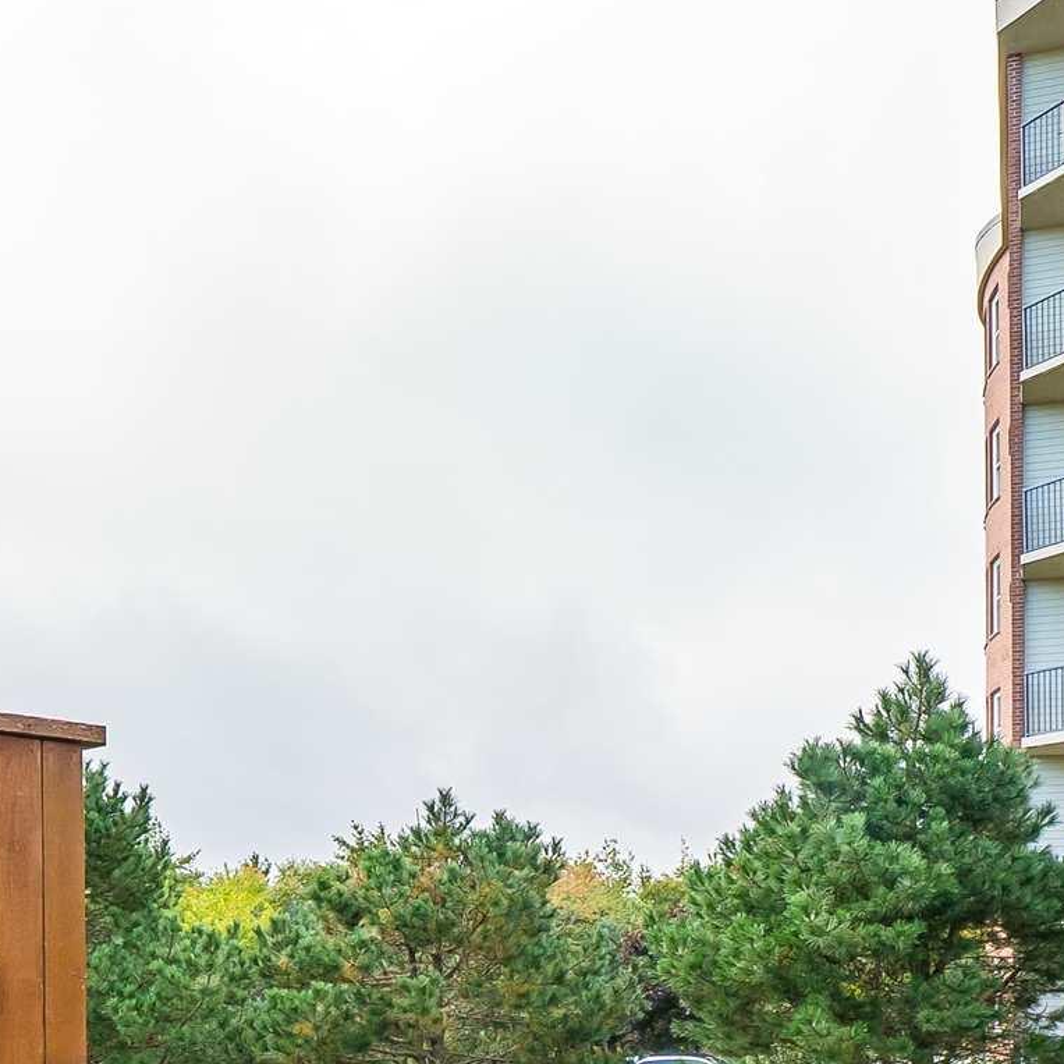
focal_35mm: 41
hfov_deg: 40.8
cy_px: 954
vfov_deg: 38.2
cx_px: 436
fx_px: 1426
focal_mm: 12
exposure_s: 1/125
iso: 400
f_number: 10
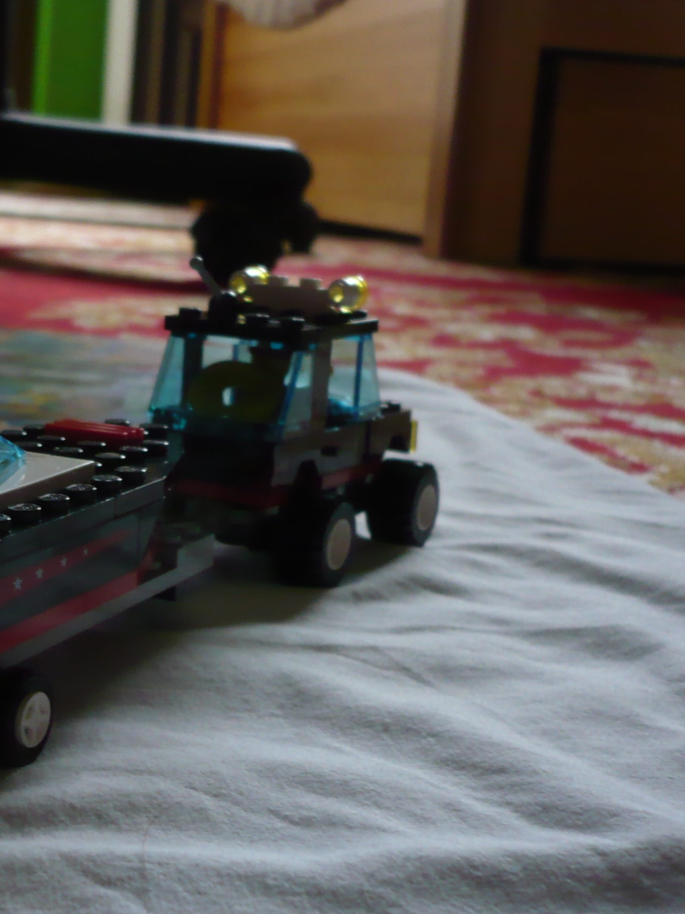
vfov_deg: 33.8
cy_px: 448
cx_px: 28
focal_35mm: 57
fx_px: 1504
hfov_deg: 24.7
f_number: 2.8
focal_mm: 5.8
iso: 200
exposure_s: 1/60
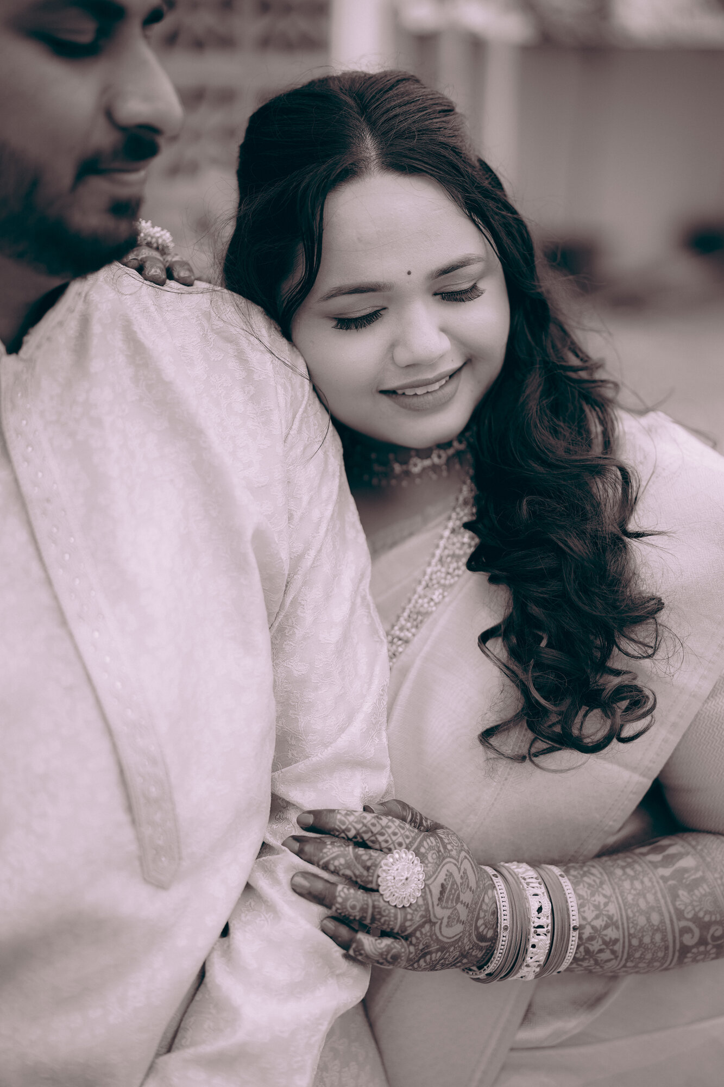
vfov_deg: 39.6
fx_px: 1508
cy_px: 544
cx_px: 362
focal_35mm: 50
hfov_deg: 27.0
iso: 100
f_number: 1.4
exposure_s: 1/1600
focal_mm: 50
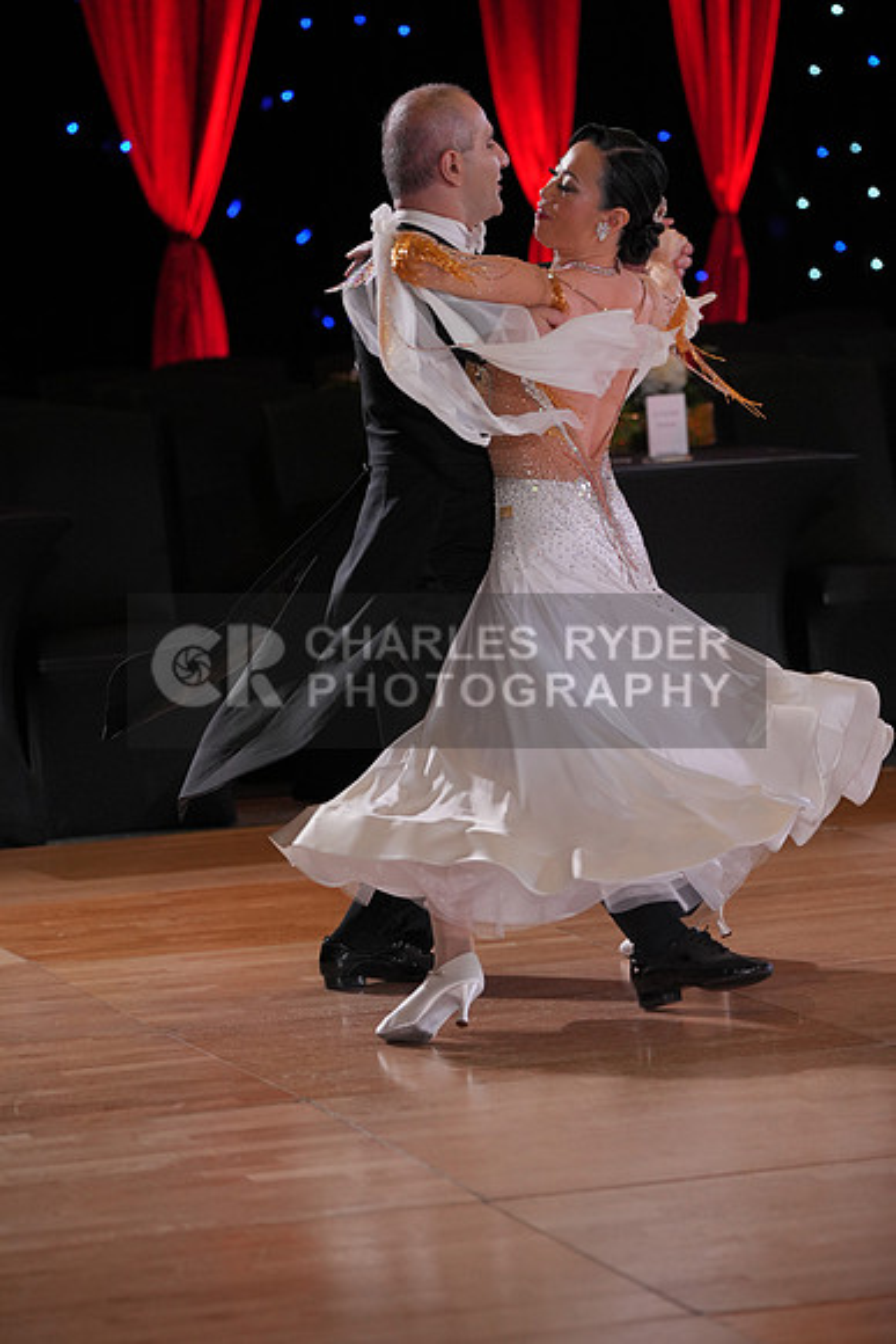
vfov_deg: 12.6
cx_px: 448
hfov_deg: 8.4
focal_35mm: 163
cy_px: 672
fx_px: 6081
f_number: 4
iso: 1600
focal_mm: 163
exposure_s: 1/500
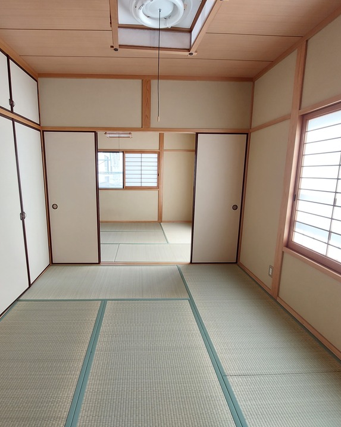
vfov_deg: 89.7
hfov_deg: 76.7
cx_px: 152
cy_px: 213
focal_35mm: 17
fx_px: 215
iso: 64
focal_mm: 1.74
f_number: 2.2
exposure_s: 1/60
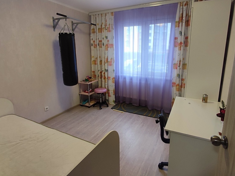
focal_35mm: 21
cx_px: 119
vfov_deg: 63.3
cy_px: 78
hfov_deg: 79.0
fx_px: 143
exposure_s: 1/50
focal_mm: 1.65
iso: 185
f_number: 2.2
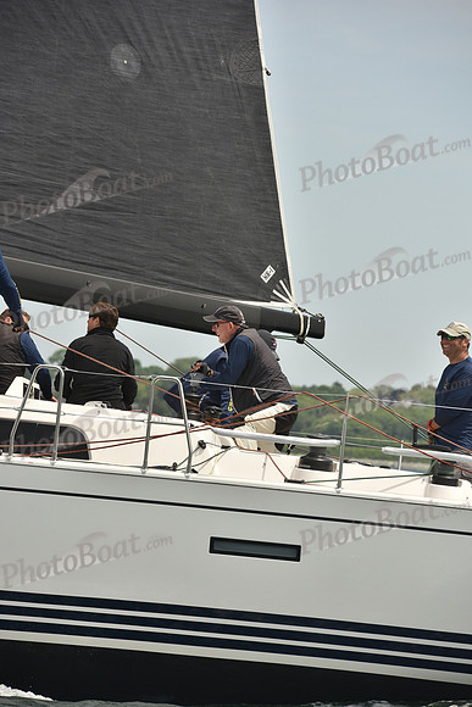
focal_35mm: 200
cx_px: 236
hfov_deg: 6.9
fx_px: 3931
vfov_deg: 10.3
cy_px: 354
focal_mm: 200
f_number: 8
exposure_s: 1/1600
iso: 400
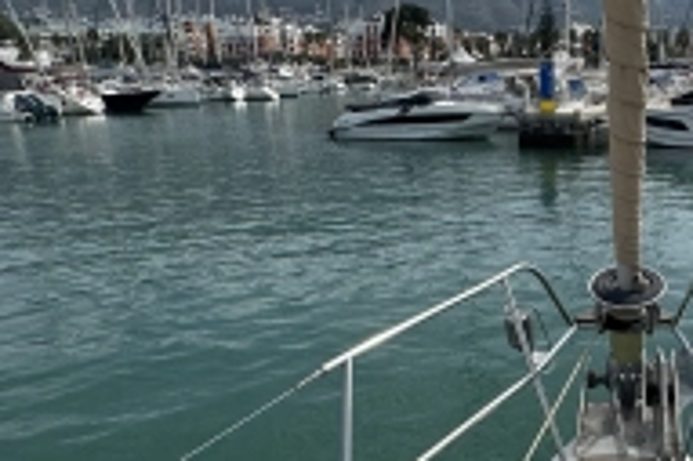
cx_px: 617
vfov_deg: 31.3
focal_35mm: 42
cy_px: 343
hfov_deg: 42.8
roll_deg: +0.2
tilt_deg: -18.3
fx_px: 808
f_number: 2.2
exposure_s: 1/2092
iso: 40
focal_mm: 2.22
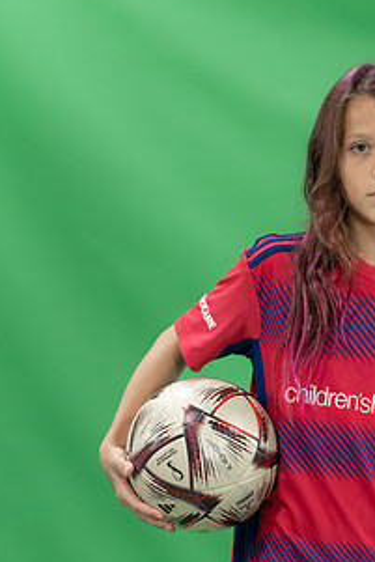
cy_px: 305
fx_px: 4214
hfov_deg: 5.1
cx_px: 354
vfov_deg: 7.6
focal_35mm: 270
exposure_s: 1/250
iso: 1000
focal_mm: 140
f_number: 2.8
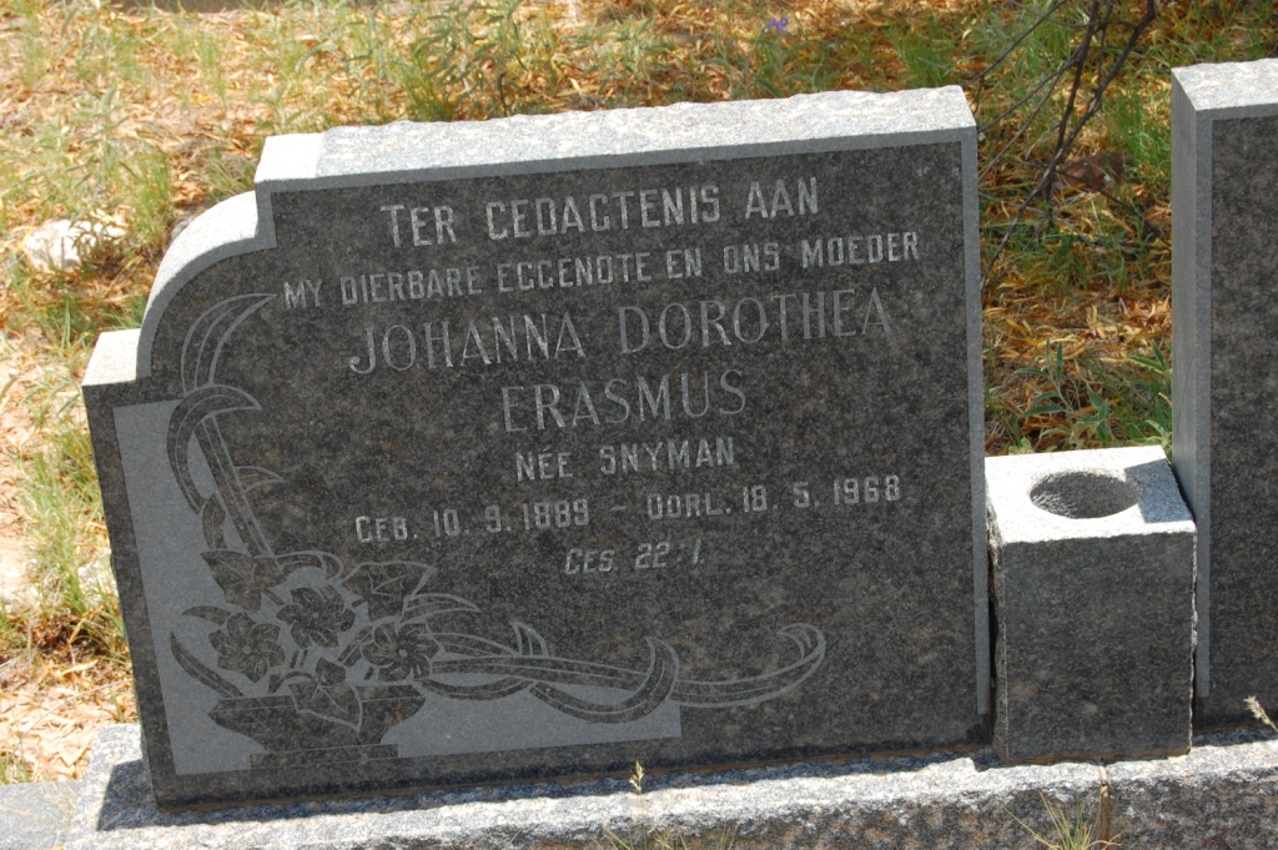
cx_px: 639
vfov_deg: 16.5
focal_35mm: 82
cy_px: 425
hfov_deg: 24.6
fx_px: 2926
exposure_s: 1/60
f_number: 14
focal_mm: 55
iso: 200
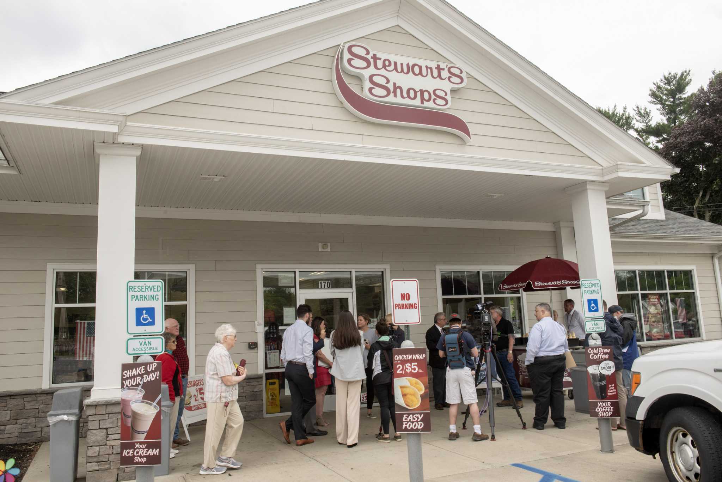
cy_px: 241
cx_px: 361
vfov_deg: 45.0
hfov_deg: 63.6
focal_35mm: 29
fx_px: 582
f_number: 13
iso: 1000
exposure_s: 1/200
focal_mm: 29
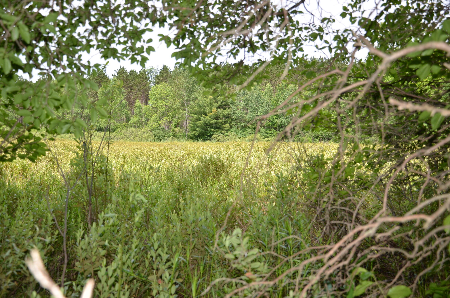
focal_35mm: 38
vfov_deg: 35.3
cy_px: 149
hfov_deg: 51.4
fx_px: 468
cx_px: 225
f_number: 5
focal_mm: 25
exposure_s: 1/250
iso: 100
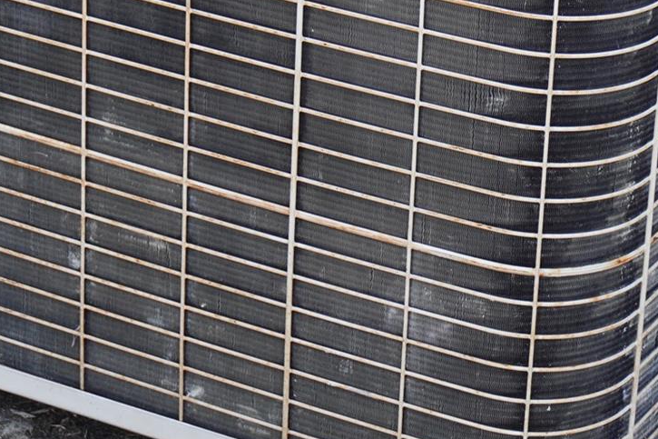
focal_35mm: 144
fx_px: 2631
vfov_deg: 9.5
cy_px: 64
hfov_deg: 14.2
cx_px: 474
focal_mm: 34
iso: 160
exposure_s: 1/160
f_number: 5
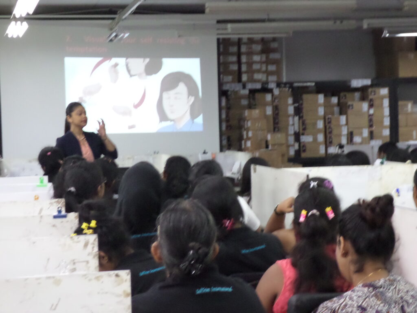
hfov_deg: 19.6
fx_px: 1205
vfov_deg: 14.8
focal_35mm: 100
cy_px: 156
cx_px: 208
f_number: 5.2
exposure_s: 1/45
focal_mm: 18
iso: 640
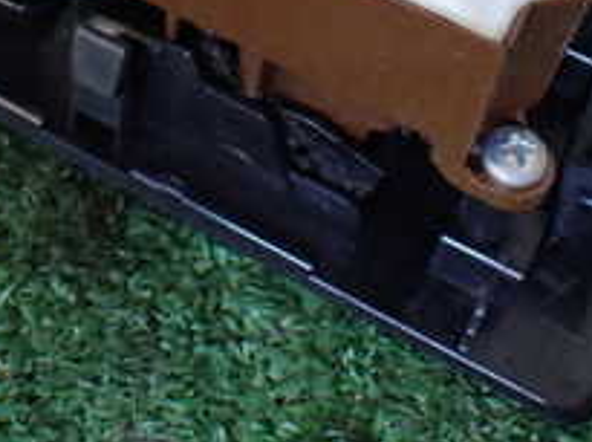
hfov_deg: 22.2
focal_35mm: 88
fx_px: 1502
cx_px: 182
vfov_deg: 15.9
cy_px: -130
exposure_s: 1/125
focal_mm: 5.4
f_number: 2.3
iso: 500
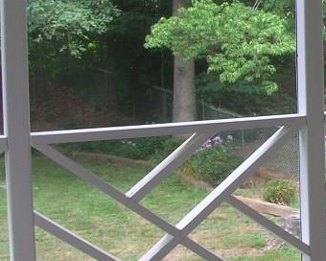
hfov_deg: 17.4
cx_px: 475
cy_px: 12
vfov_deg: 15.2
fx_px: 965
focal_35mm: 100
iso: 50
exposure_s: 1/45.6
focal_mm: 5.7
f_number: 4.9
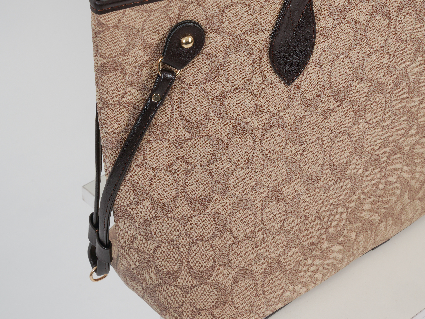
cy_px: 56
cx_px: 212
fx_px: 1240
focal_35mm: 101
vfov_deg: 14.5
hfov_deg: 19.4
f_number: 16
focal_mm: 70
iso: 100
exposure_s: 1/125
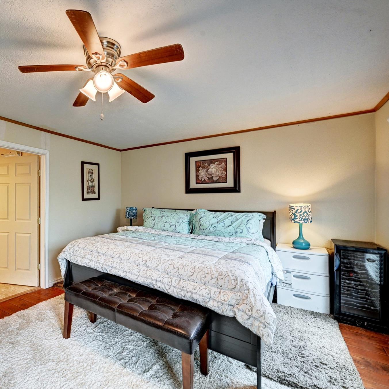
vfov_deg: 80.7
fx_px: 229
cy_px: 195
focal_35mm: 18
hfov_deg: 76.8
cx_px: 115
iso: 400
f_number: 8
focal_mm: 14
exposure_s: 1/13
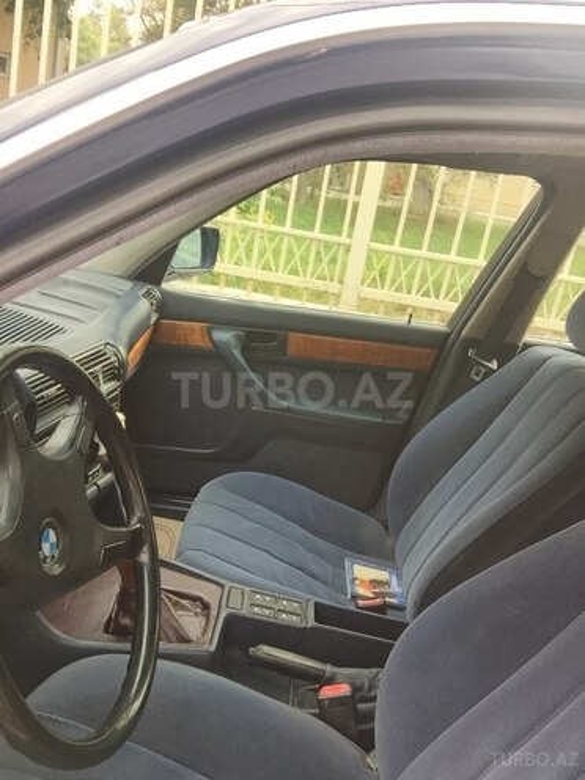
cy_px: 390
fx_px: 699
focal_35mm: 31
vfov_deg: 58.4
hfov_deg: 45.4
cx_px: 292
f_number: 2.2
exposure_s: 1/50
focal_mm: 2.65
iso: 40
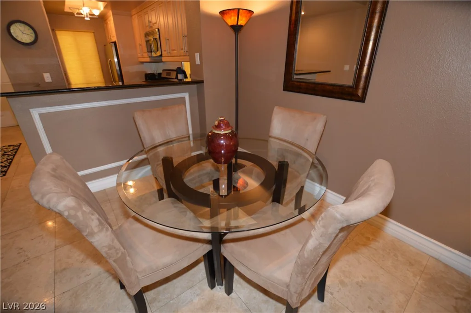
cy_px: 156
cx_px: 236
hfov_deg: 100.5
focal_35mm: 15
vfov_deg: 77.2
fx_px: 196
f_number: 3.5
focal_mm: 10
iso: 640
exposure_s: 1/60
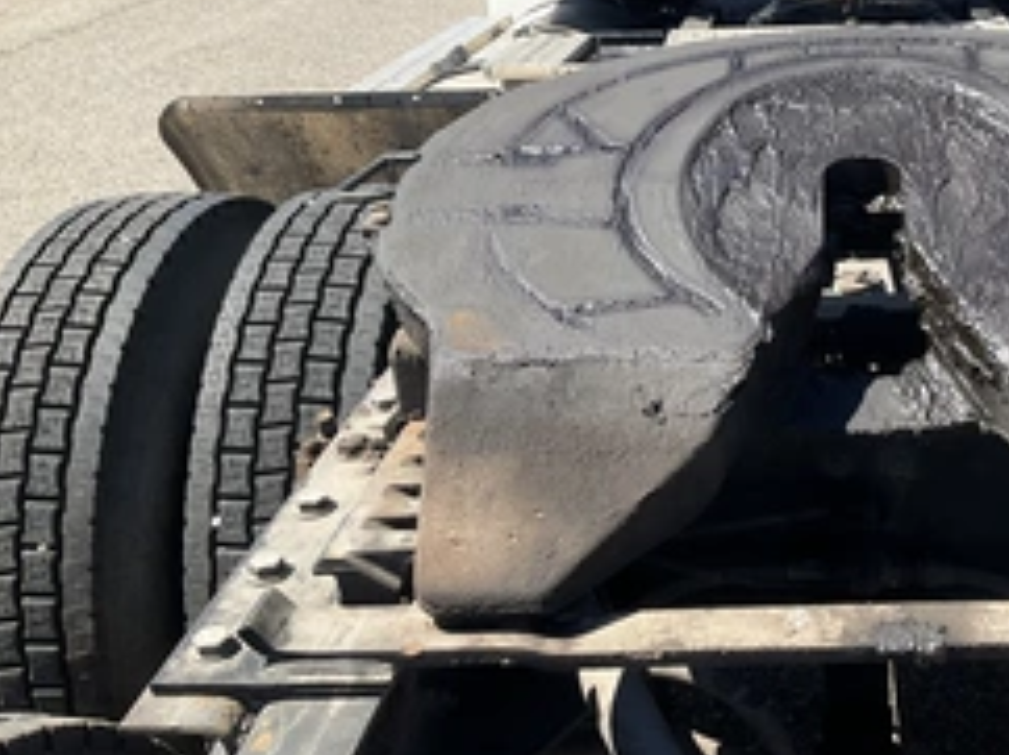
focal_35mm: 48
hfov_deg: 38.3
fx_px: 1398
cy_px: 292
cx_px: 796
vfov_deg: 30.1
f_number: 1.8
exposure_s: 1/816
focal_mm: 3
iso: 25
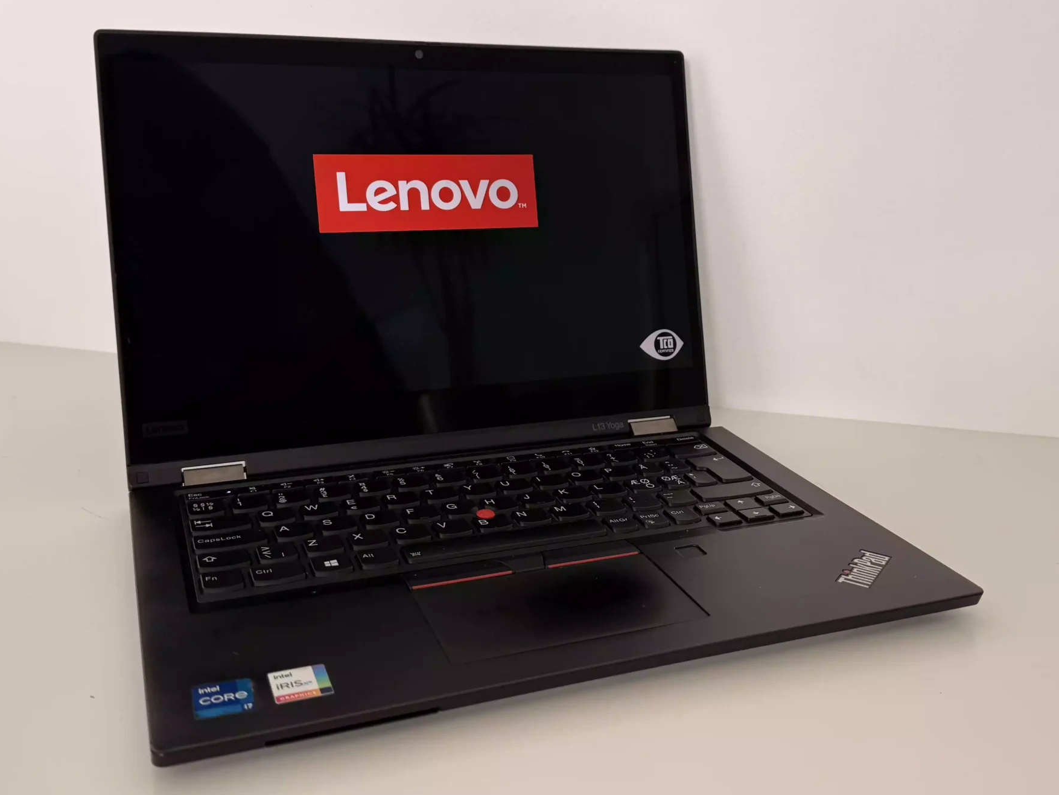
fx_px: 1071
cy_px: 352
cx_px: 568
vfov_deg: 40.7
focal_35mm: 35
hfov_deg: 52.6
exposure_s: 1/121
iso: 125
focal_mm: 6.76
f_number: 1.78
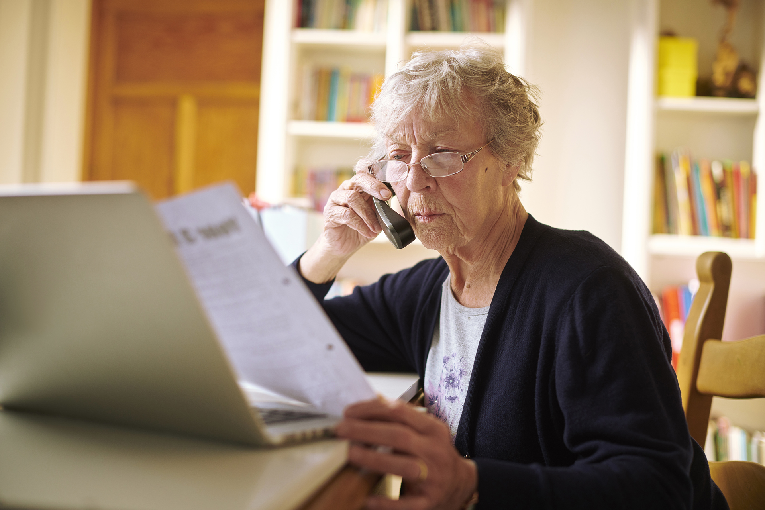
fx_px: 1062
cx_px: 382
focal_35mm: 50
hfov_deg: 39.6
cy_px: 255
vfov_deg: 27.0
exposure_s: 1/100
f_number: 2.5
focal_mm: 50
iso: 250
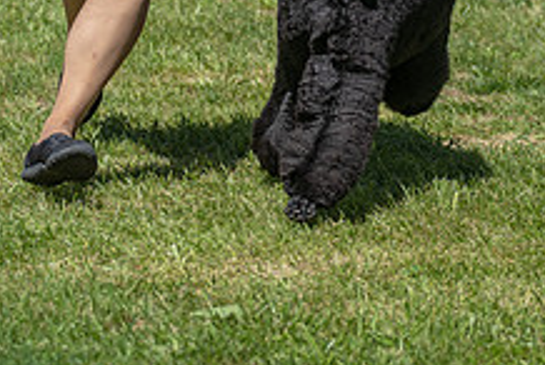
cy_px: -34
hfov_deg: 8.6
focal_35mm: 239
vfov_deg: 5.7
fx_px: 3623
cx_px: 418
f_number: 4
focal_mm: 90
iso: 125
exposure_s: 1/1000
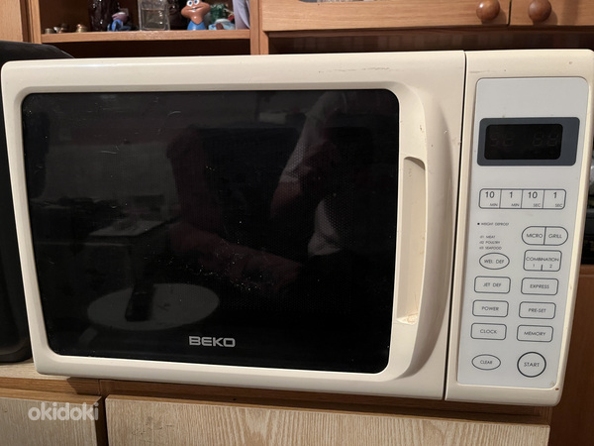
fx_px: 446
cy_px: 223
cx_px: 297
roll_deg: -0.1
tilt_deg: -11.6
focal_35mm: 26
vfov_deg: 53.1
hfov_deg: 67.3
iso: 640
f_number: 1.6
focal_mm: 5.1
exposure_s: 1/25
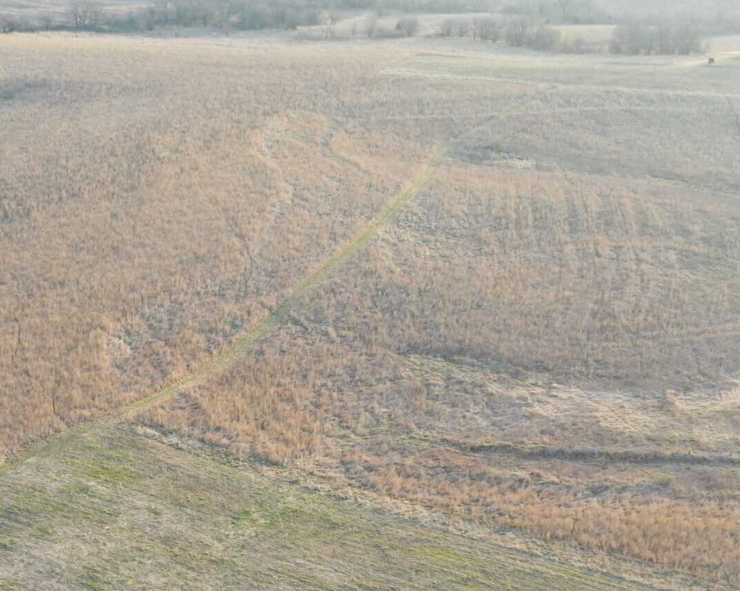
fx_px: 1380
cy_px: 567
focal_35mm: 63
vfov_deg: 23.4
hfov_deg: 29.8
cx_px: 231
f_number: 4
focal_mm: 10.26
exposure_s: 1/100
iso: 100
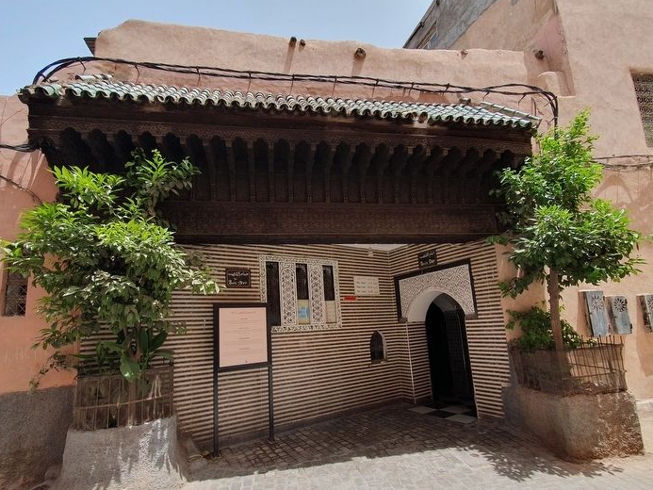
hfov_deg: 98.1
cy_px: 278
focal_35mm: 15
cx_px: 312
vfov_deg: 81.3
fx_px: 283
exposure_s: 1/411
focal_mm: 1.8
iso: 50
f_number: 2.2
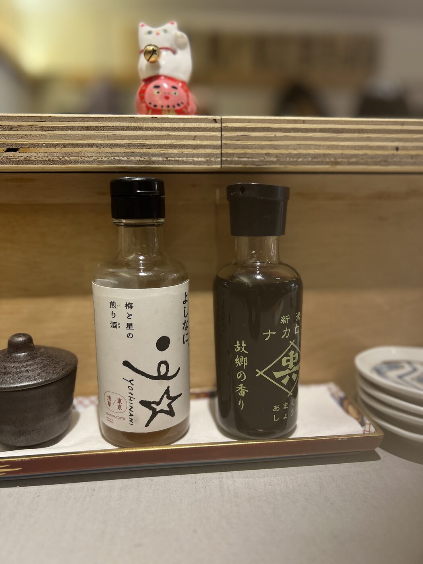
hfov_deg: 53.1
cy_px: 282
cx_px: 212
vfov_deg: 67.3
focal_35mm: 26
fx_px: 424
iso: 100
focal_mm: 5.7
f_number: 1.5
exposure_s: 1/100
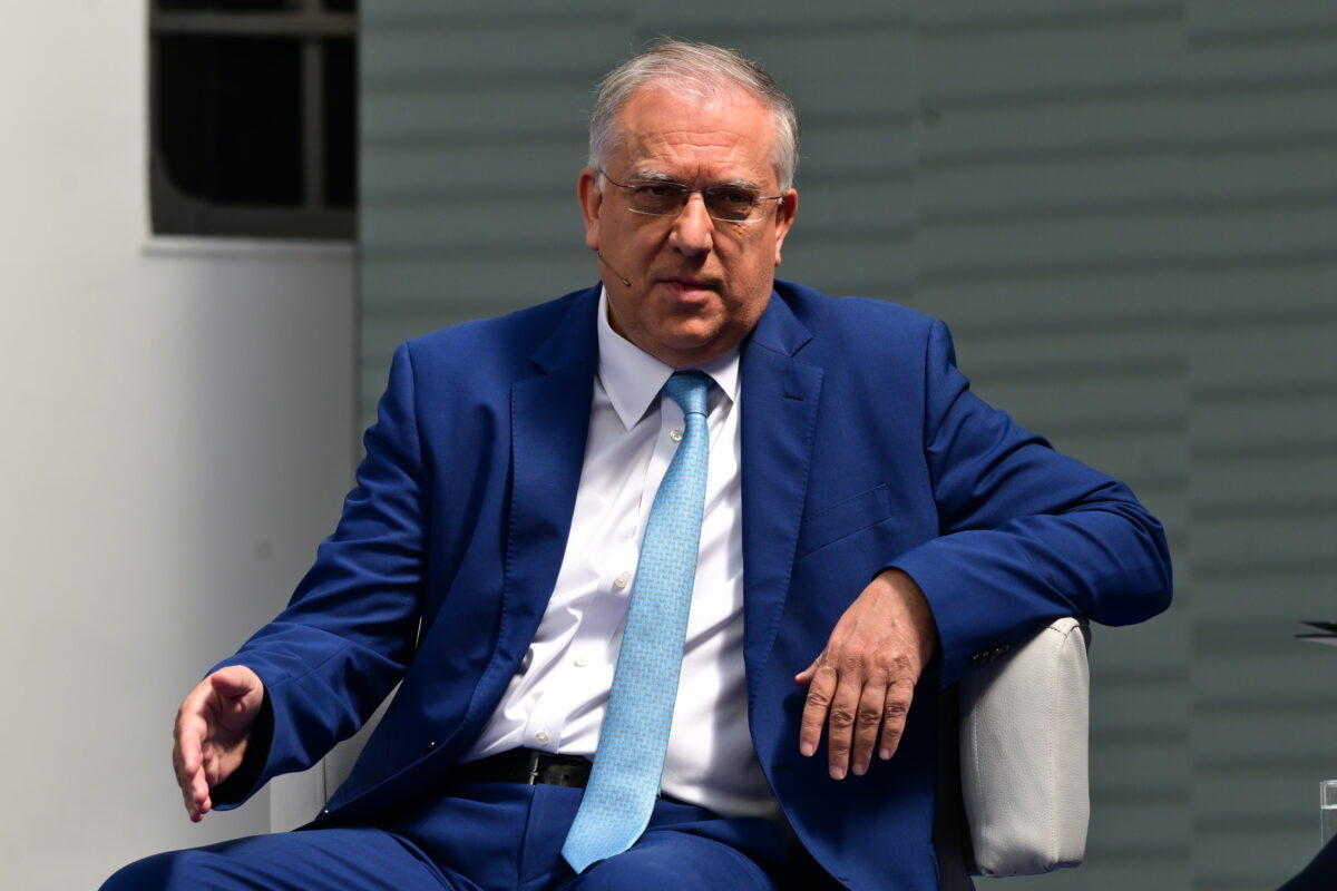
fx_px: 11141
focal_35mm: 300
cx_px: 668
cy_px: 446
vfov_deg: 4.6
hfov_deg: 6.9
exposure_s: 1/800
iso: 640
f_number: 8
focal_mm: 200
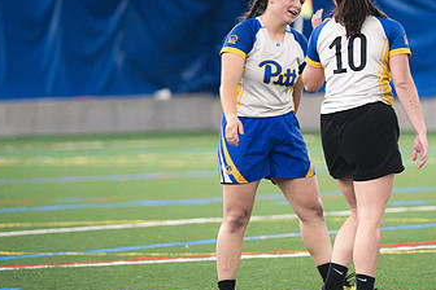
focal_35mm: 518
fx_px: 6273
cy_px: 155
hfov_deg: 4.0
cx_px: 337
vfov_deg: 2.7
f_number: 2.8
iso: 12800
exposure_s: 1/640
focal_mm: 200
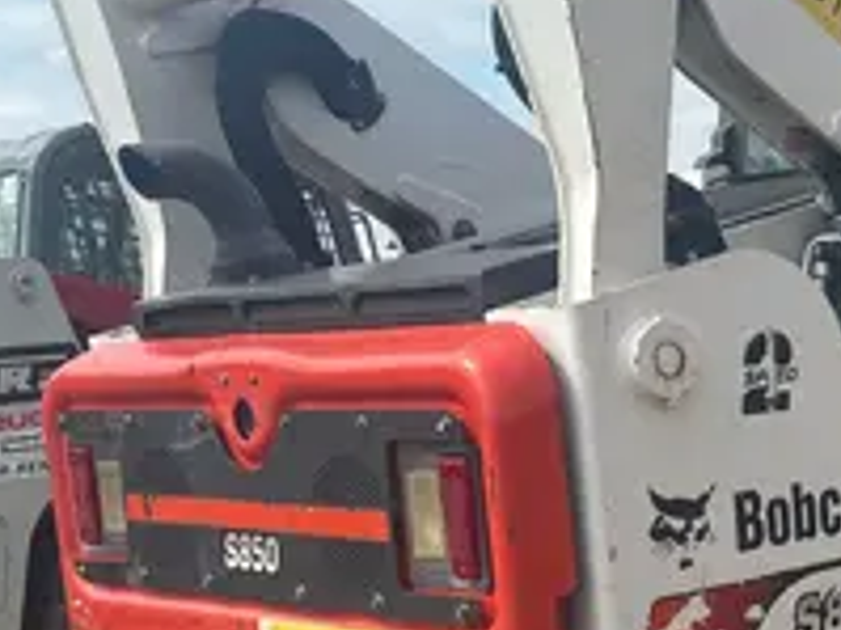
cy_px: 505
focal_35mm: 72
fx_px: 1748
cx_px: 1086
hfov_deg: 23.9
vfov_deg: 20.2
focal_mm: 5.96
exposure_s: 1/2933
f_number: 1.6
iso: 50
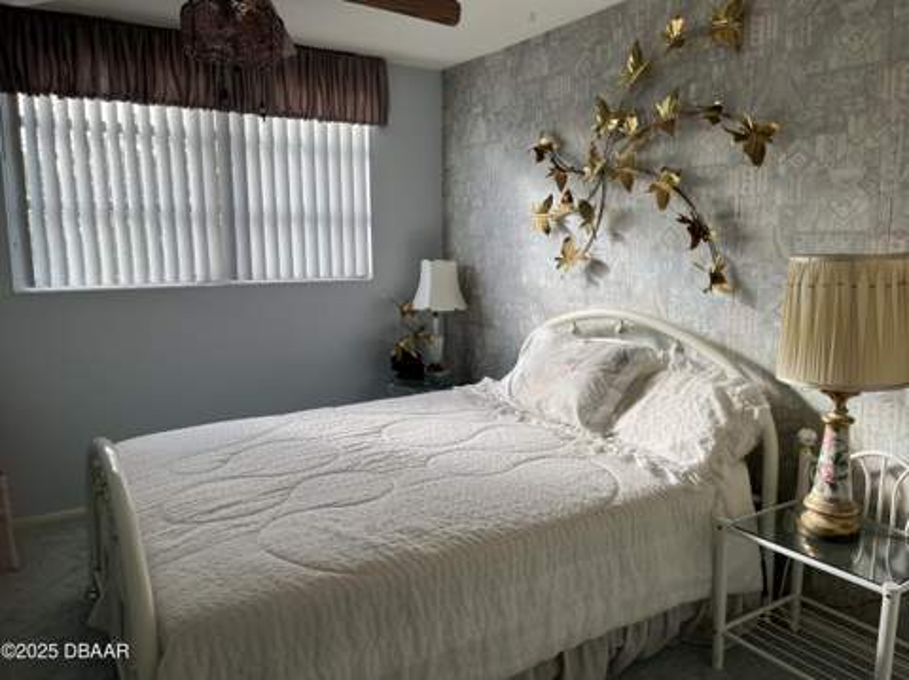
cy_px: 340
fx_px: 682
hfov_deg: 67.4
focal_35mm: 26
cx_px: 454
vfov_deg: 53.0
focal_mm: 5.1
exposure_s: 1/131
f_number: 1.6
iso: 32
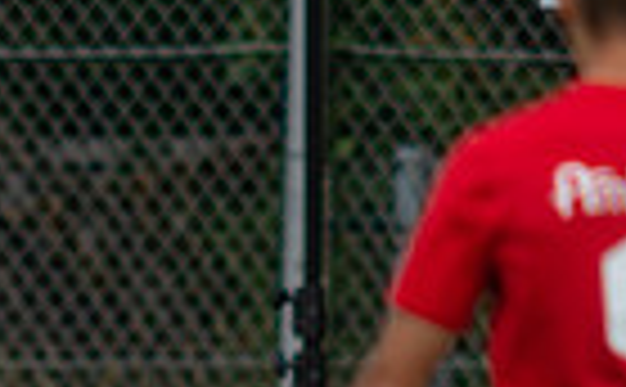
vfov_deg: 0.5
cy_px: 735
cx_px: -579
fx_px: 44283
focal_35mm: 2603
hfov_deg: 0.8
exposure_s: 1/1250
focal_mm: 420
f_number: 4
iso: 160
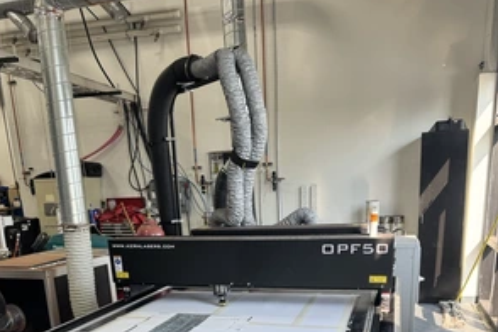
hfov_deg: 55.8
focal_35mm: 34
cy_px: 315
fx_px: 470
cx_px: 246
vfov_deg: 35.9
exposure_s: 1/120
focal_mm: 6.76
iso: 80
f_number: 1.78
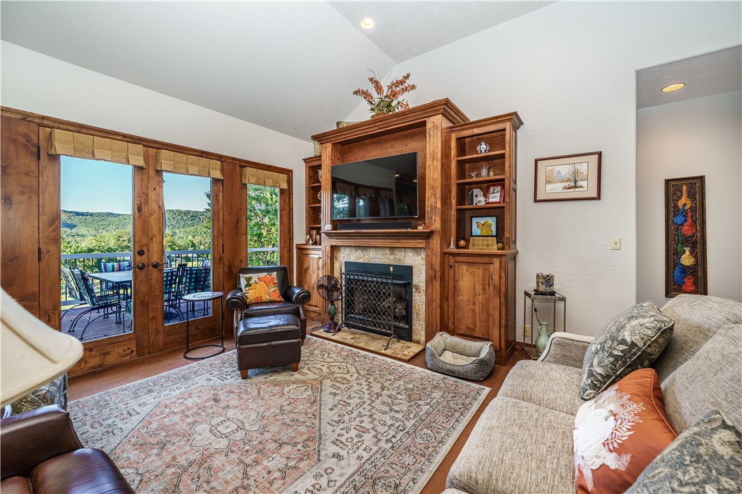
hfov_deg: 104.3
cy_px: 247
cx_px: 371
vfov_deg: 81.2
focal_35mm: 14
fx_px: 288
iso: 200
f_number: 7.1
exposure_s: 1/50
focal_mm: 14
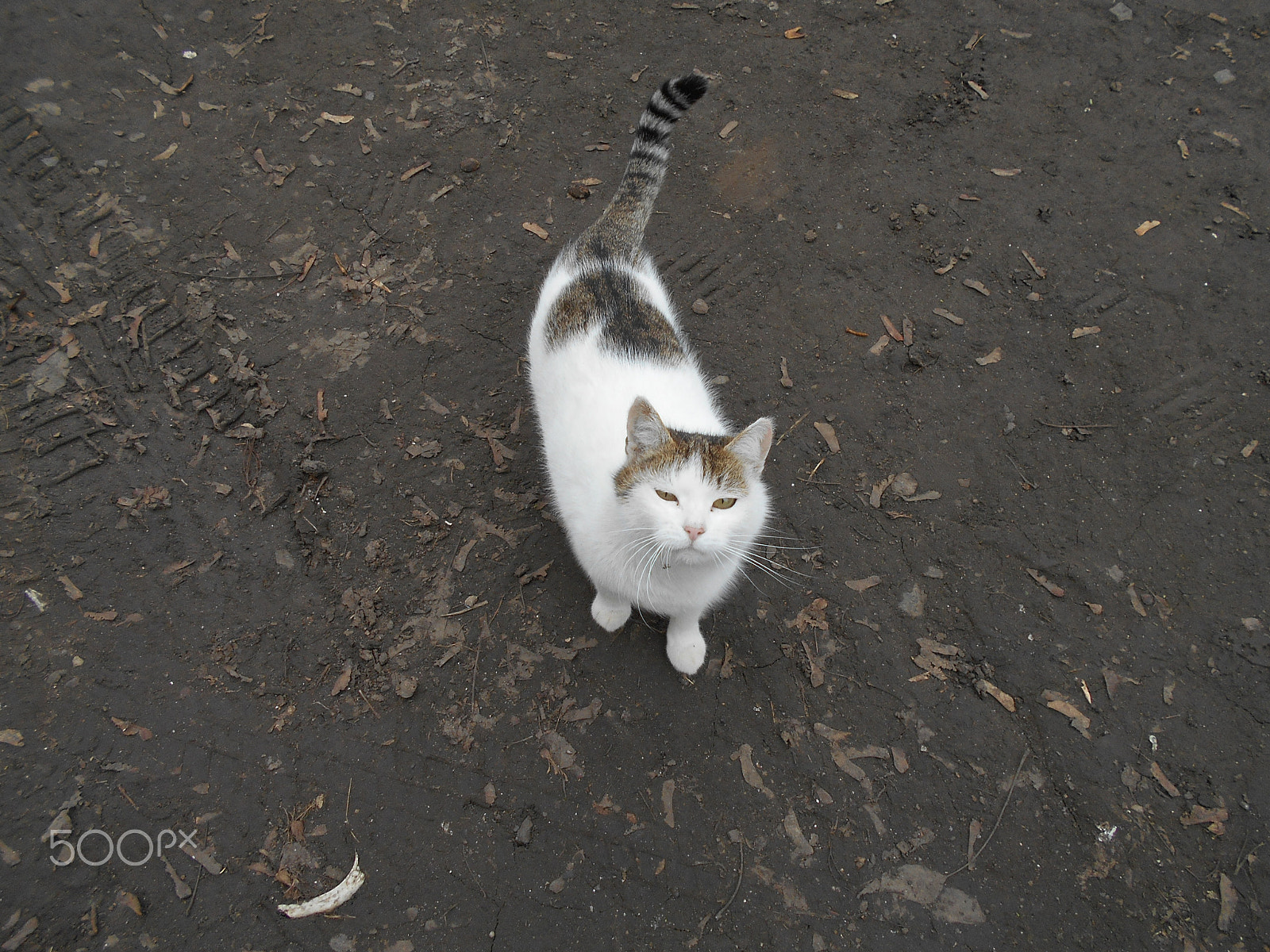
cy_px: 476
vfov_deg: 53.1
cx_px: 635
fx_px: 954
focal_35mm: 26
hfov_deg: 67.3
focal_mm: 4.6
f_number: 3.2
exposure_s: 1/160
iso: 100
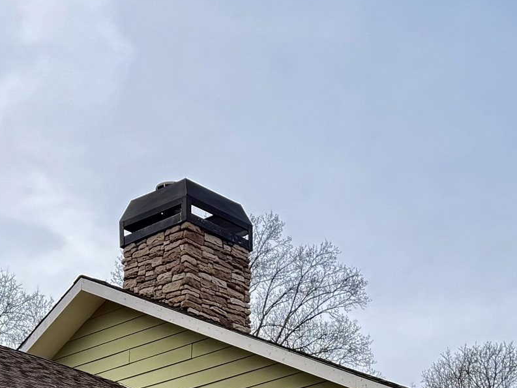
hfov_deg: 21.0
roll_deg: +0.6
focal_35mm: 93
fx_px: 1389
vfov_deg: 14.4
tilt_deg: +8.8
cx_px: 334
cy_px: 642
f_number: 1.78
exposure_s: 1/796
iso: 80
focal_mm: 6.76
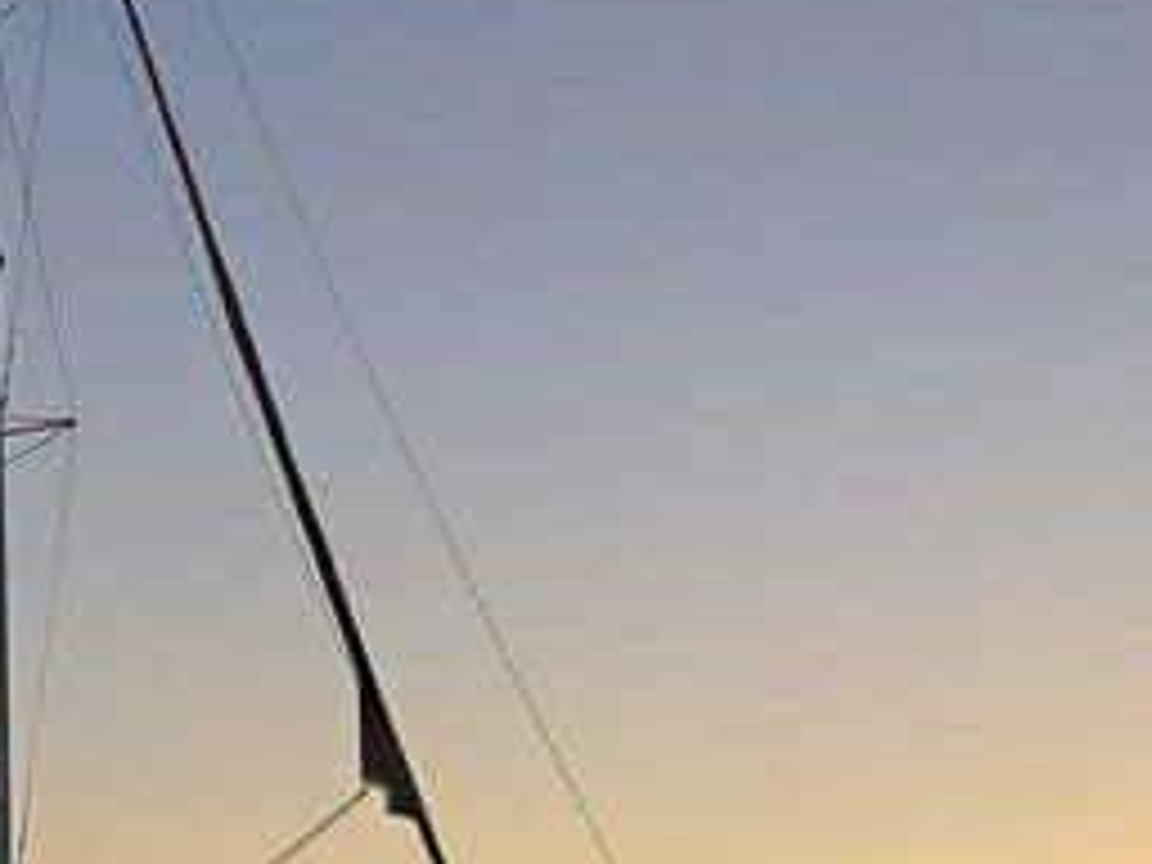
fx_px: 2496
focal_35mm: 75
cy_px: 562
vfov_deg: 19.6
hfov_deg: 25.0
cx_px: 45
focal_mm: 5.23
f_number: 1.8
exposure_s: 1/589
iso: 50
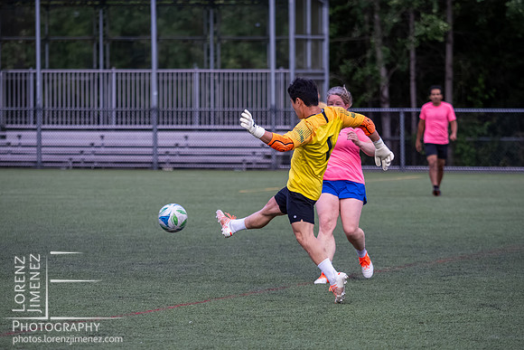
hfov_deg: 8.2
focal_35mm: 252
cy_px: 195
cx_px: 262
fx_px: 3670
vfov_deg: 5.5
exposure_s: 1/1000
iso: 2000
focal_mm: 120
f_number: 2.8
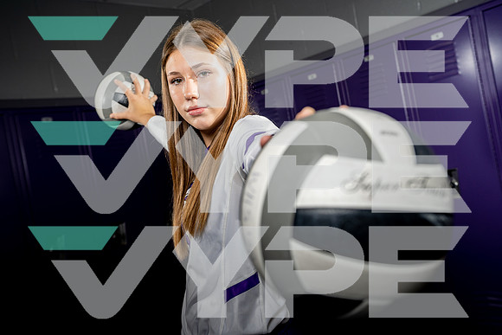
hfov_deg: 44.5
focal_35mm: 44
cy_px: 168
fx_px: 614
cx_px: 251
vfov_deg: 30.5
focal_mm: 44
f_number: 4.5
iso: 200
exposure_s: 1/250
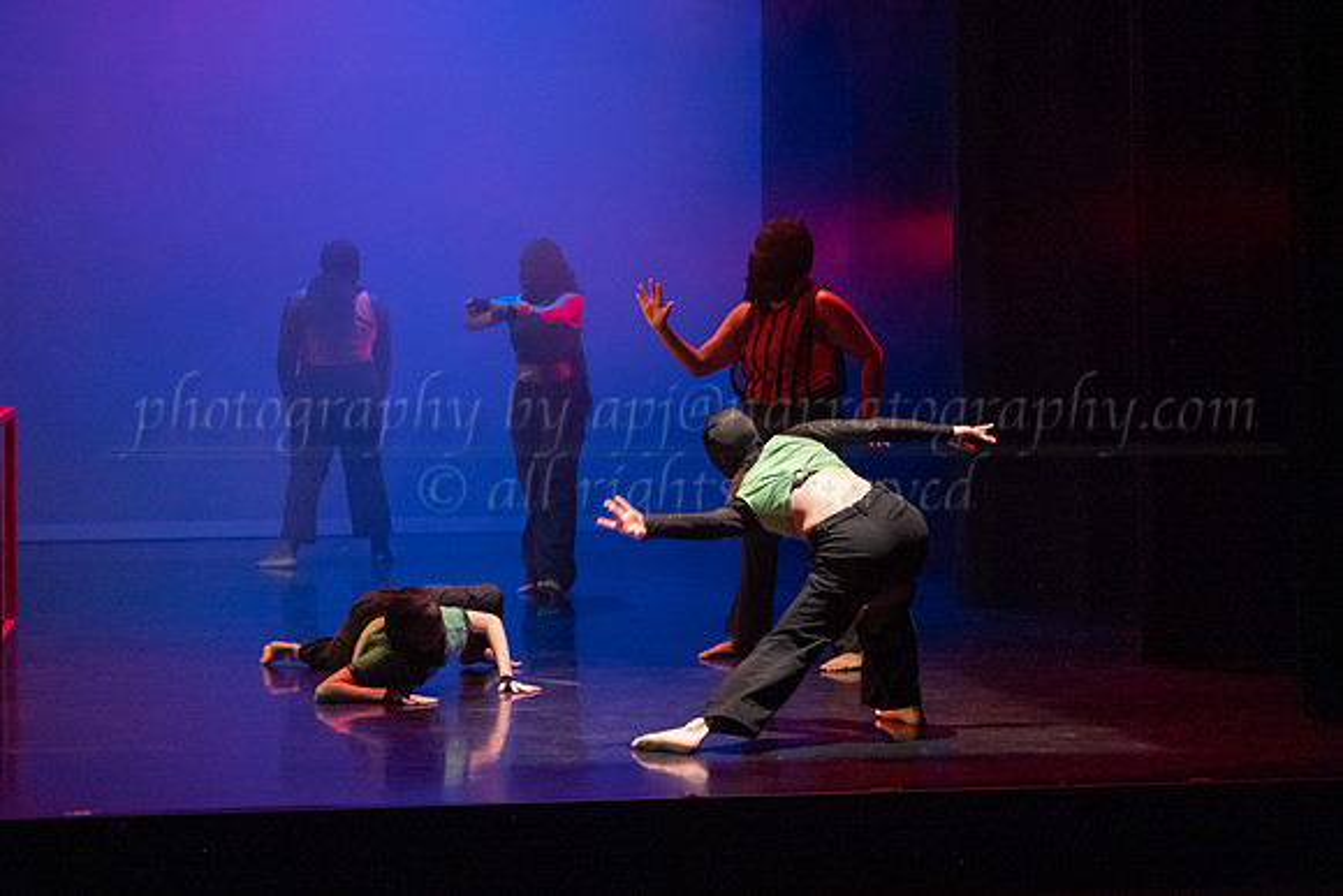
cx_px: 732
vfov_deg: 13.5
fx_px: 3797
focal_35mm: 102
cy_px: 385
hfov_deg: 20.1
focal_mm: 75
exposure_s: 1/320
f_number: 2.8
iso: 4000
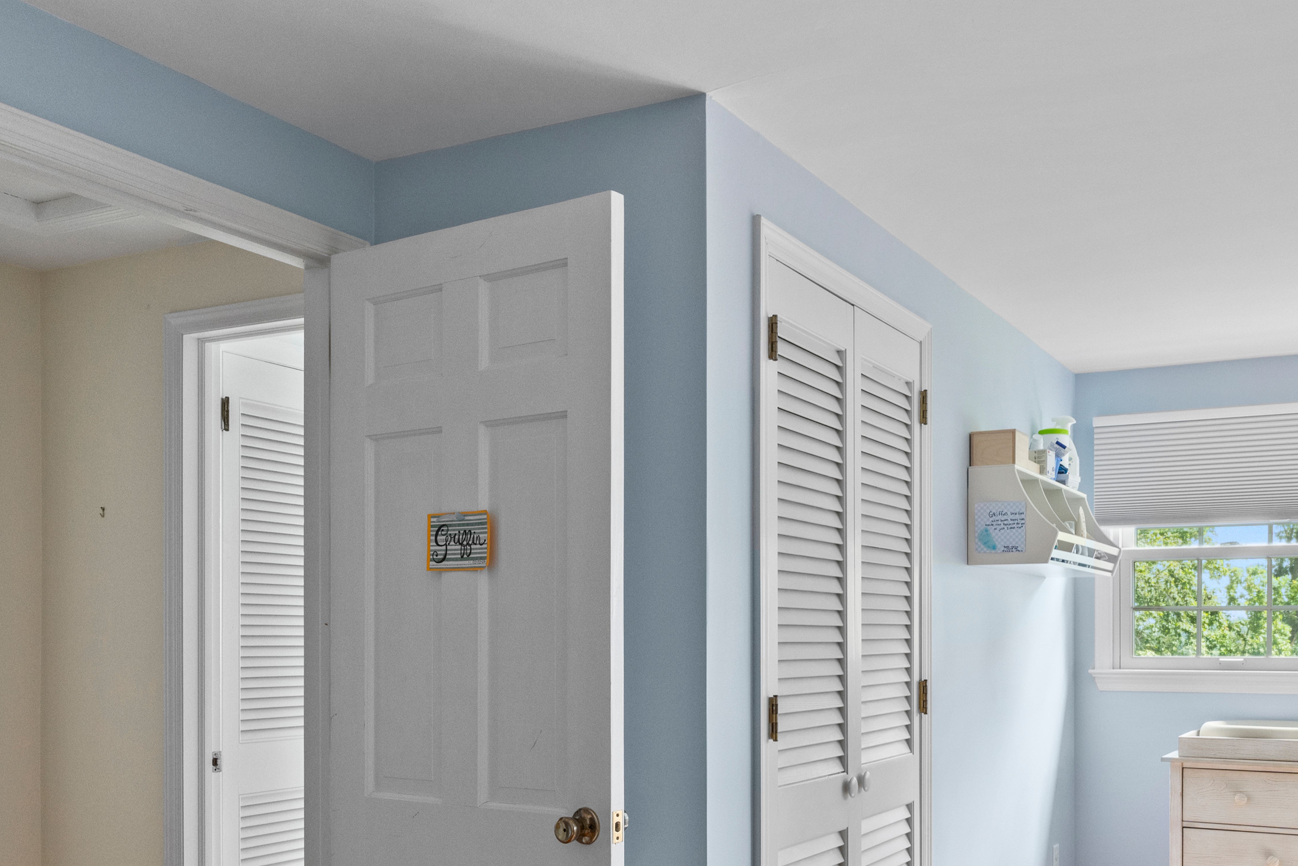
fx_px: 1226
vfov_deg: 38.1
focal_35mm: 34
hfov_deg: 55.2
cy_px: 625
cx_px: 811
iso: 800
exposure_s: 1/2.5
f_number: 8
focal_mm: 16
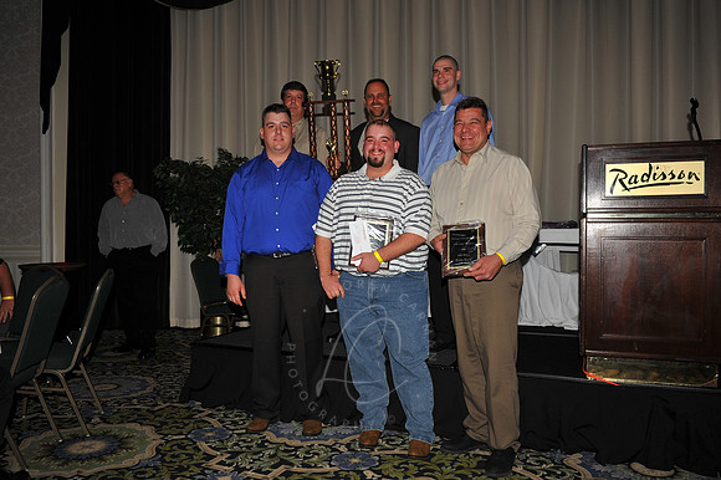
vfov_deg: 46.4
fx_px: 560
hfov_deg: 65.5
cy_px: 240
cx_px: 360
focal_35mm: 28
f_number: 8
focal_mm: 28
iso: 250
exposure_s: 1/250
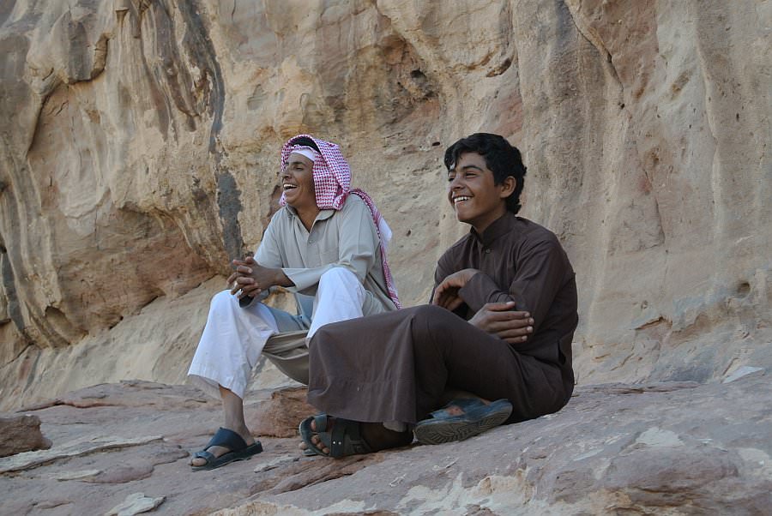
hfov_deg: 25.0
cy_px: 258
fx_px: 1739
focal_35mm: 81
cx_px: 386
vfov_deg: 16.9
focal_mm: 30
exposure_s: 1/125
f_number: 5.6
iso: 200
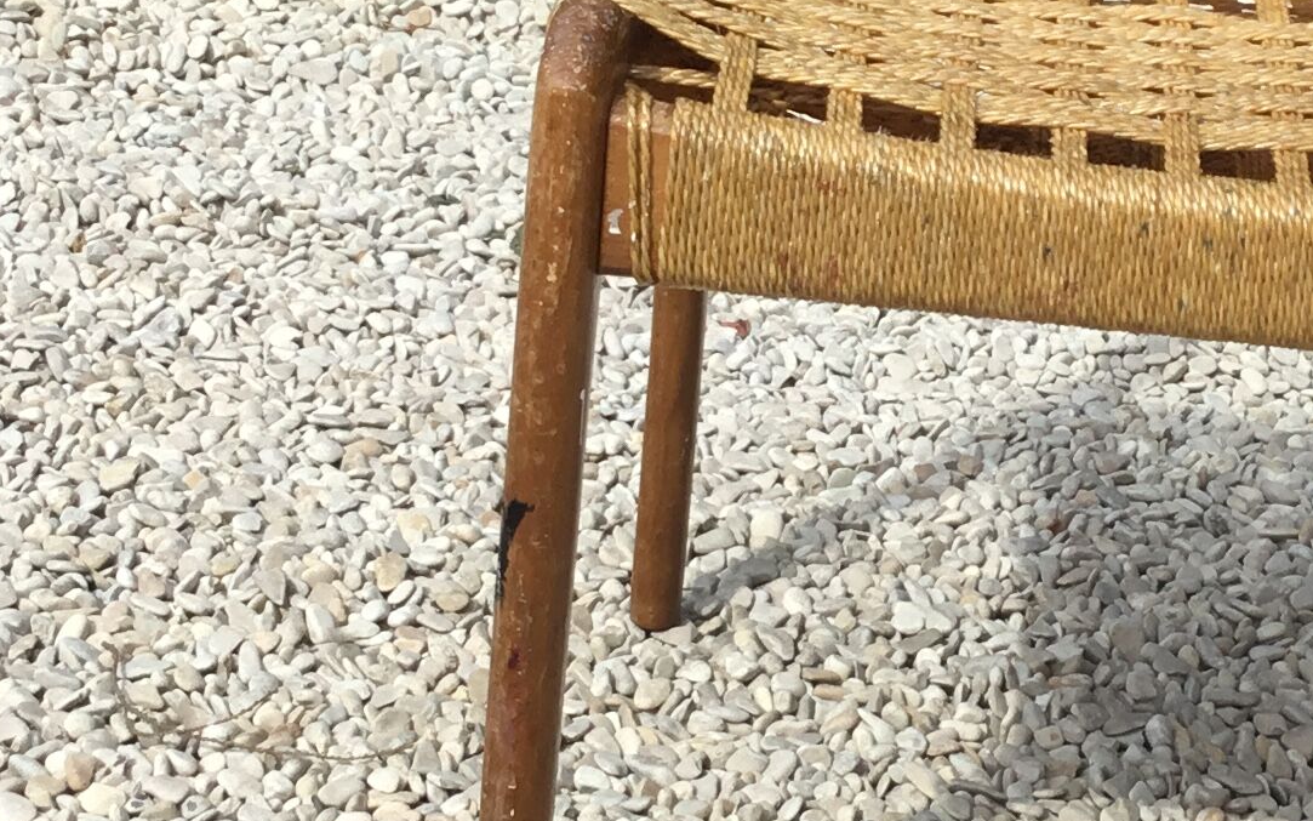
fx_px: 3543
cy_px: 286
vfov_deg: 13.2
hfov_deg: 20.8
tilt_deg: -23.7
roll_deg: -5.1
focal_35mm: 99
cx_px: 1009
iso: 25
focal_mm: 3.3
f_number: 2.4
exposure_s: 1/823
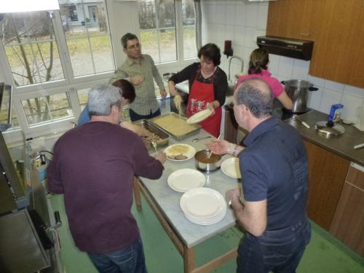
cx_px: 182
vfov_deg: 56.8
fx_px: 252
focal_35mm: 24
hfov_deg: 71.6
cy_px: 136
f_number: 3.3
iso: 250
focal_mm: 4.3
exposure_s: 1/60
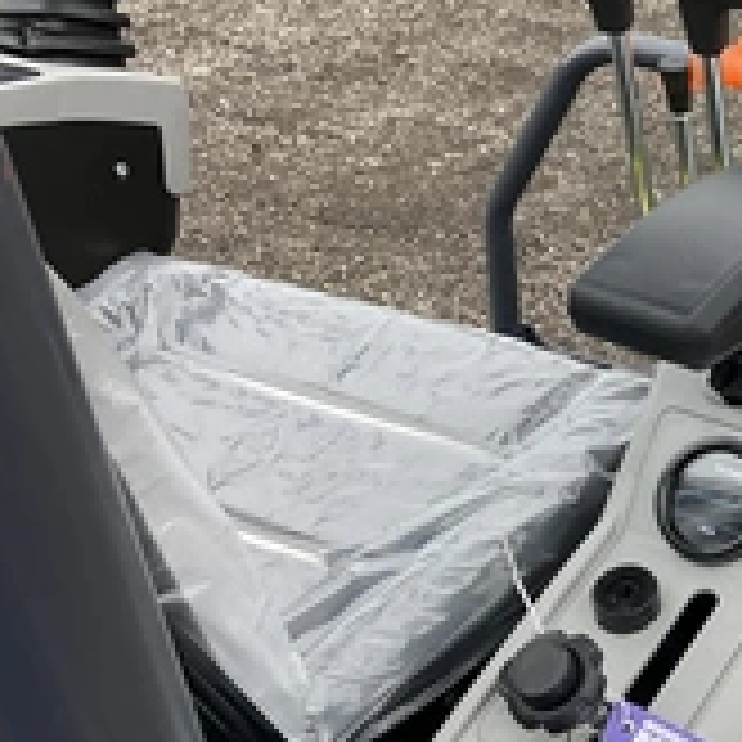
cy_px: 337
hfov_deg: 25.6
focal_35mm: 62
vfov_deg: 27.7
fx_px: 1504
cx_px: 823
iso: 25
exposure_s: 1/351
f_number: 1.8
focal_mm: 3
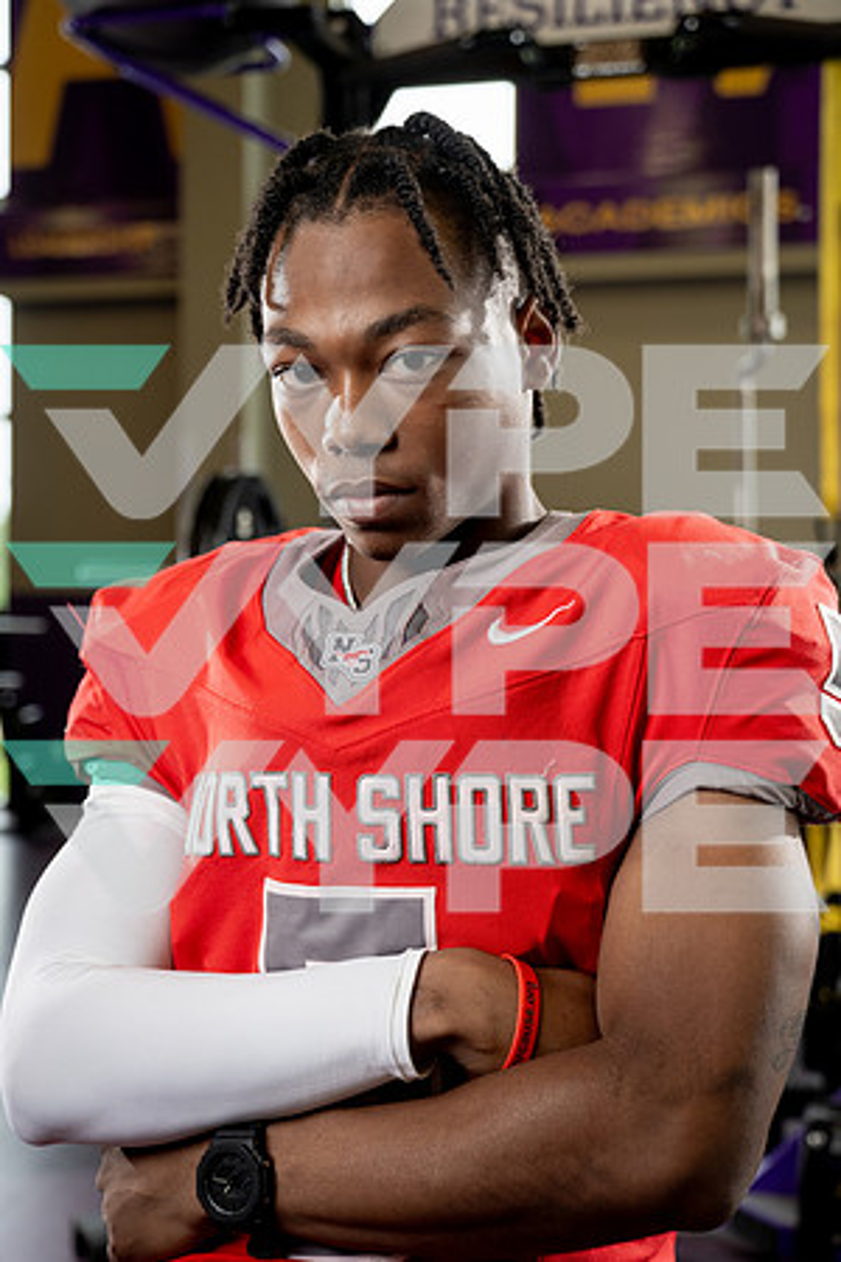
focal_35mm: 46
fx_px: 1612
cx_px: 420
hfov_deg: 29.2
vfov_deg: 42.7
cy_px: 631
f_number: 4
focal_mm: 46
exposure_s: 1/250
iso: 640
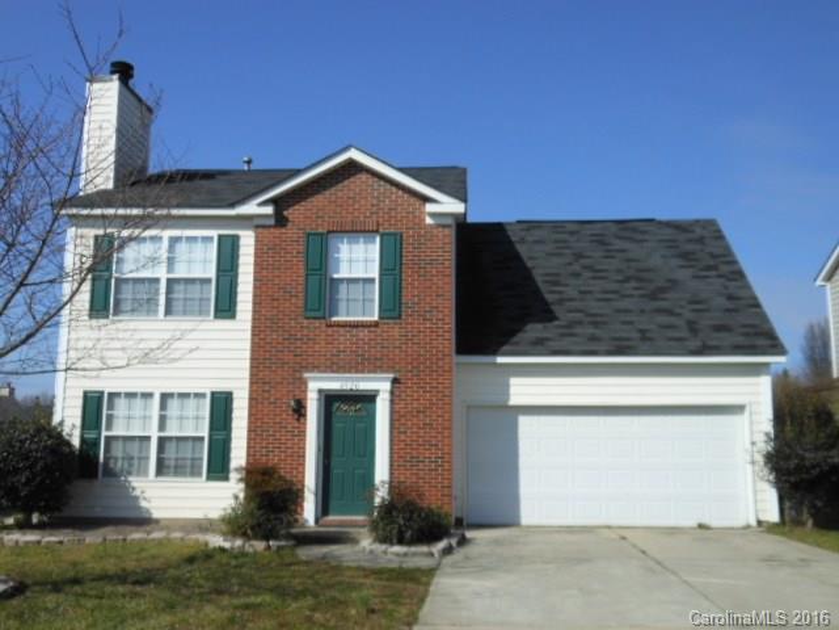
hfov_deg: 55.4
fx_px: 800
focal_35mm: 33
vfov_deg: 42.9
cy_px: 315
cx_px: 420
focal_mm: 6
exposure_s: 1/1250
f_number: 3.5
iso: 80
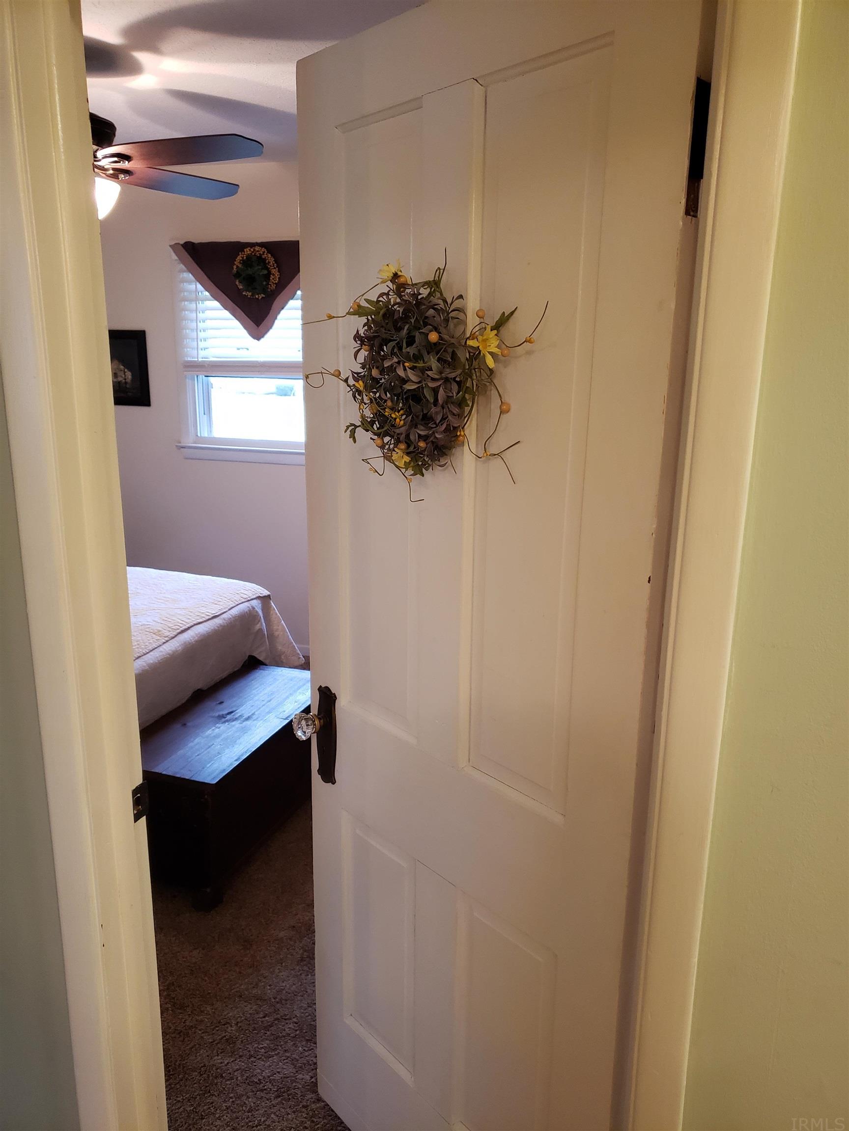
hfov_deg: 53.1
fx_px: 850
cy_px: 566
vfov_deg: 67.3
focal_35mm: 26
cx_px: 424
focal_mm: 4.3
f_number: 1.5
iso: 320
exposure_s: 1/60
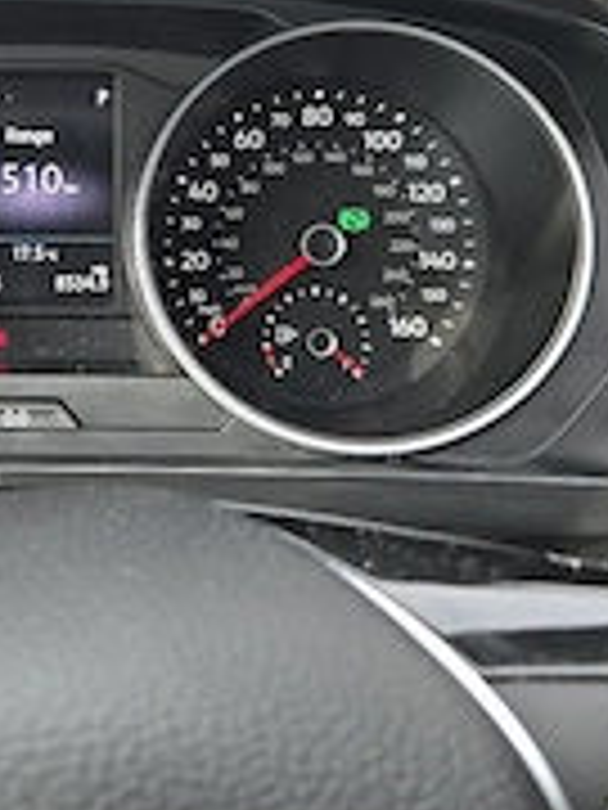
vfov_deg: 37.0
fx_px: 1194
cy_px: 256
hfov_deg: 27.7
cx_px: 86
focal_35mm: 51
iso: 80
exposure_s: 1/182
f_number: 1.8
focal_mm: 5.4
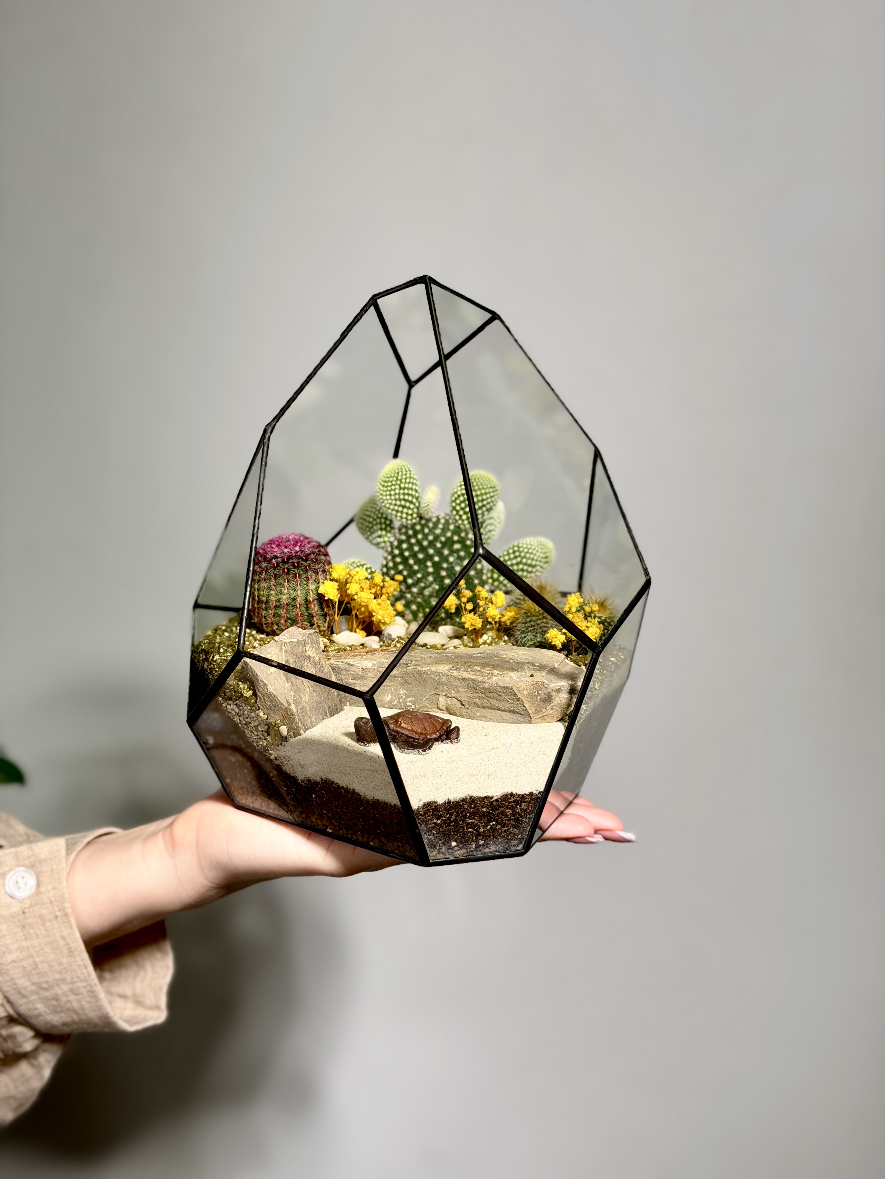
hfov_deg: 30.3
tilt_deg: -12.6
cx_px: 442
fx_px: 1636
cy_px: 590
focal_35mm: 48
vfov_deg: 39.7
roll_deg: -2.4
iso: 64
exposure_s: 1/786
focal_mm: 6.76
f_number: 1.78
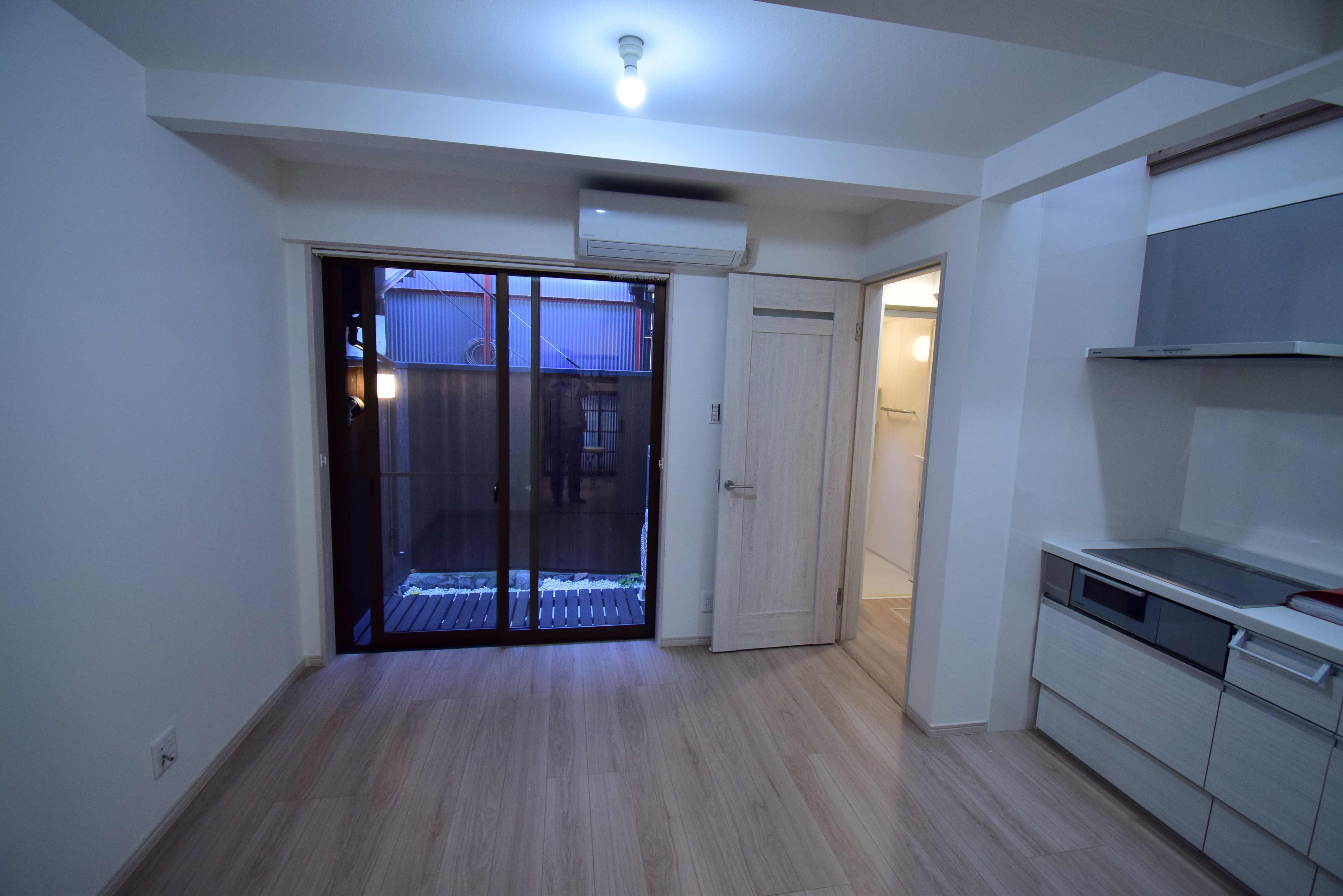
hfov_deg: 100.4
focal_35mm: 15
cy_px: 448
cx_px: 672
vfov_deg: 77.4
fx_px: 560
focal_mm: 10
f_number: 5.6
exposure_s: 1/60
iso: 800
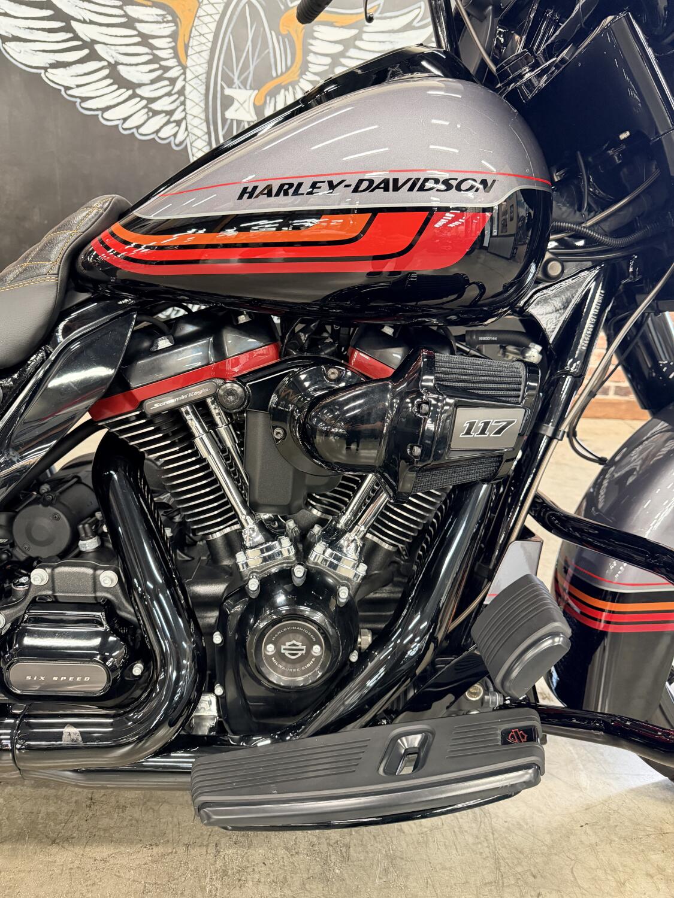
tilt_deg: -21.4
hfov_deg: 56.8
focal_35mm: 24
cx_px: 337
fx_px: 623
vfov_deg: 71.6
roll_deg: -3.9
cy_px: 449
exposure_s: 1/60
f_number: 1.78
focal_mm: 6.76
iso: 640
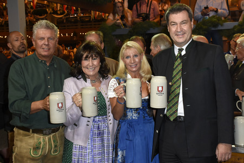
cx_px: 122
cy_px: 82
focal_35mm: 51
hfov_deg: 38.9
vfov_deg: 26.4
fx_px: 345
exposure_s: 1/160
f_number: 6.3
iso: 1000
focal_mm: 34
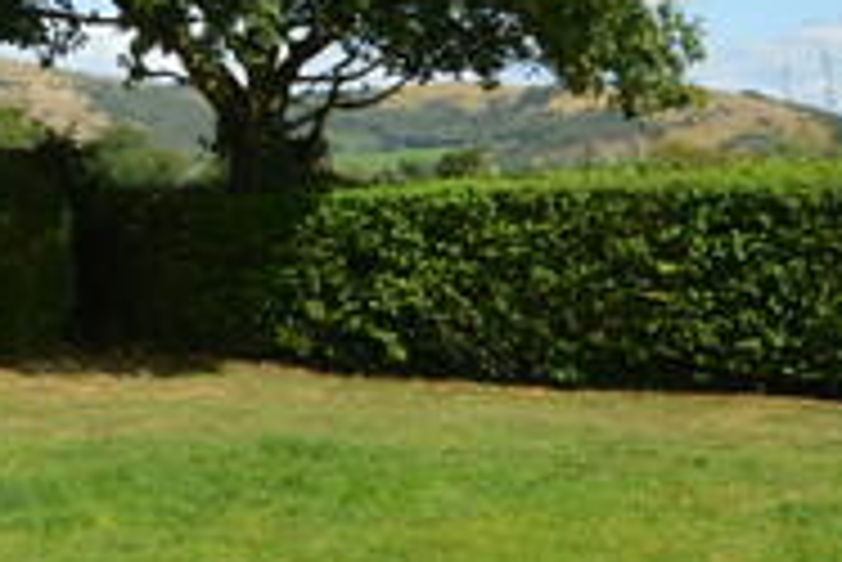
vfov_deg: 16.6
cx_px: -27
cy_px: 142
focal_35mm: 82
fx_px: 1919
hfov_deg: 23.6
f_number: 8
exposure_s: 1/250
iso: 100
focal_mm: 10
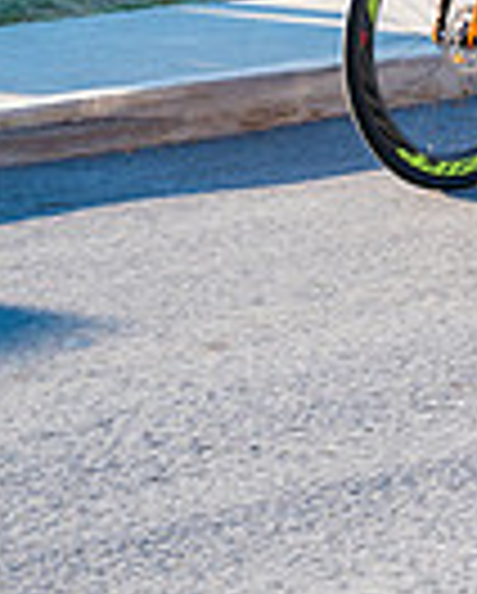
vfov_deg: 8.5
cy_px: -81
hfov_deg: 6.4
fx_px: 3979
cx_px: 1287
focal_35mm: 226
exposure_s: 1/250
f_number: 5.6
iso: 400
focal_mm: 55
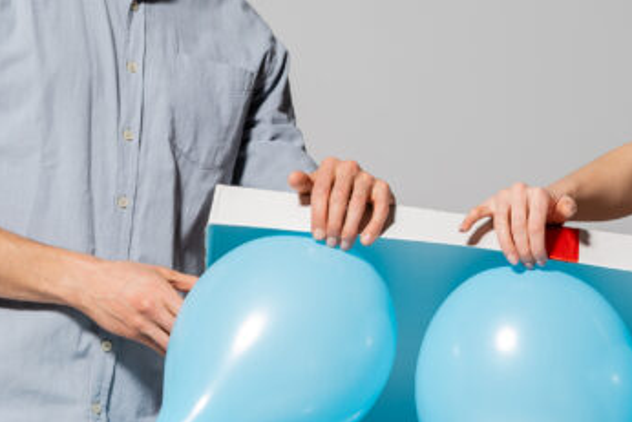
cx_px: 535
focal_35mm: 148
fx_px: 2599
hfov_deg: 13.8
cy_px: 185
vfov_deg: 9.3
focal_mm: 50
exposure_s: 1/125
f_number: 5.6
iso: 80
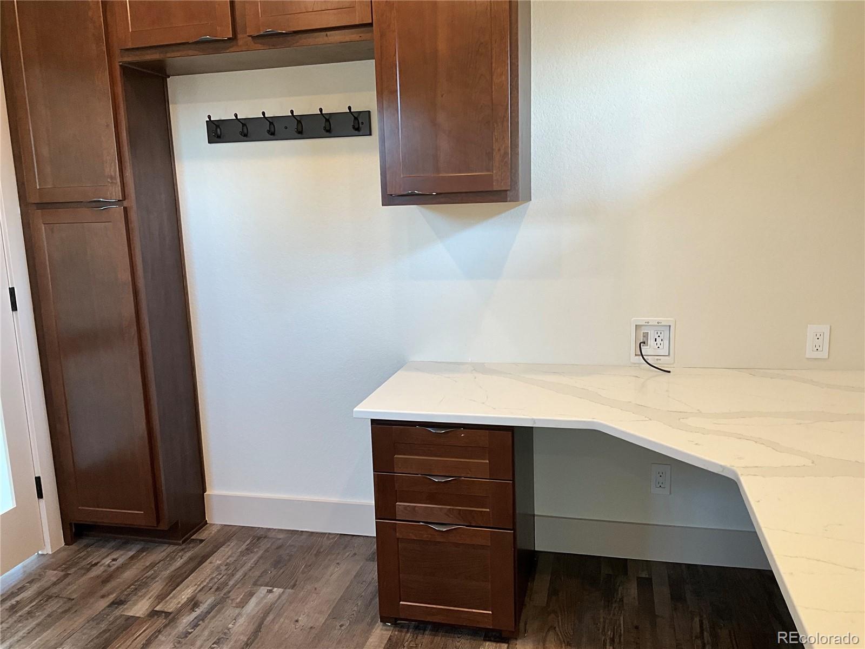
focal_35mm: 29
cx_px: 432
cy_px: 324
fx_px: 725
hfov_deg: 61.7
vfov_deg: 48.2
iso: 40
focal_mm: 3
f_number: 1.8
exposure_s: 1/60
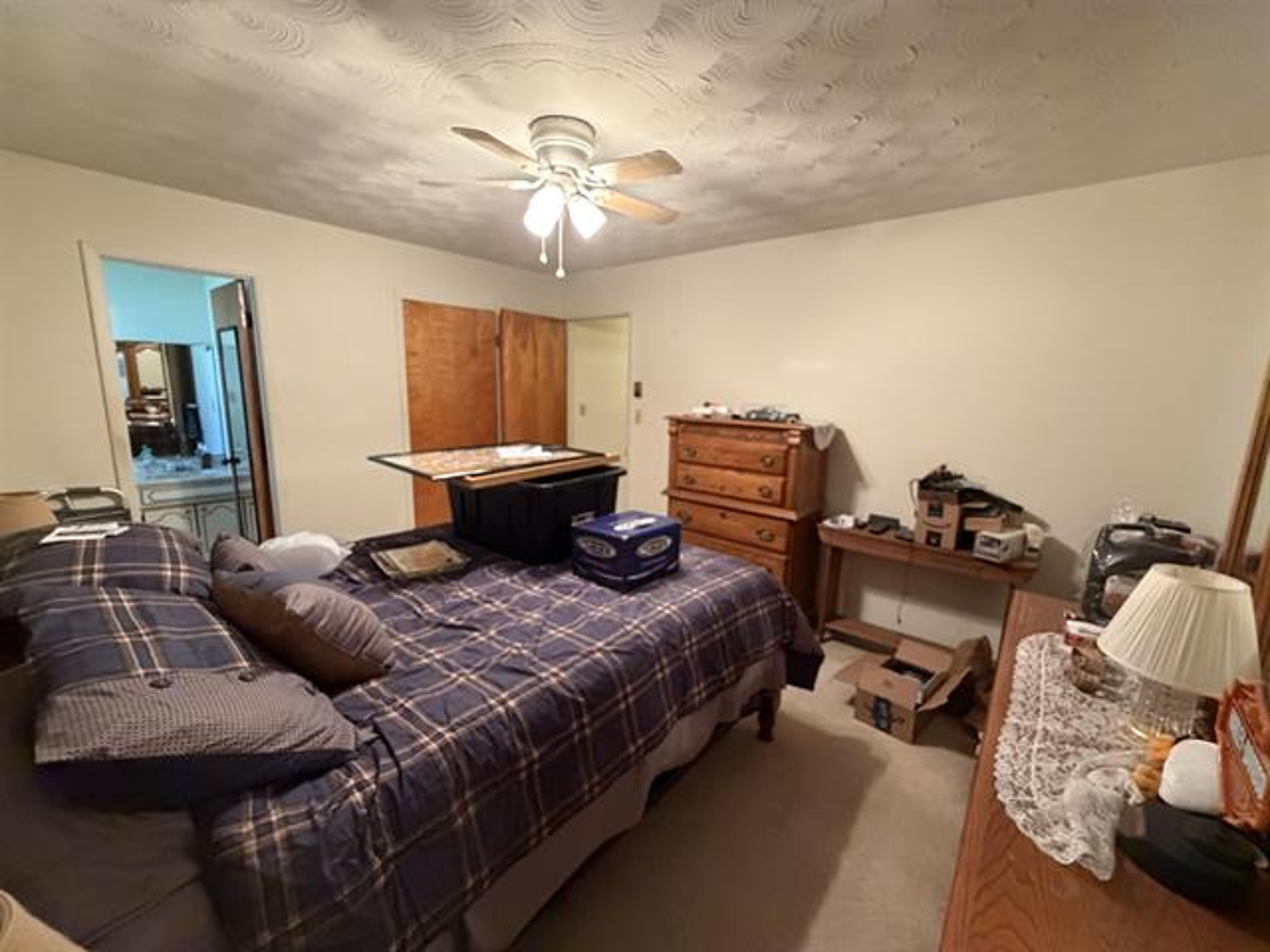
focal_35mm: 14
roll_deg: -0.8
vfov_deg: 85.7
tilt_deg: -9.9
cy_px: 476
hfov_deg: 102.1
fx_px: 514
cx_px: 635
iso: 800
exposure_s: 1/60
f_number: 2.2
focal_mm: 2.22
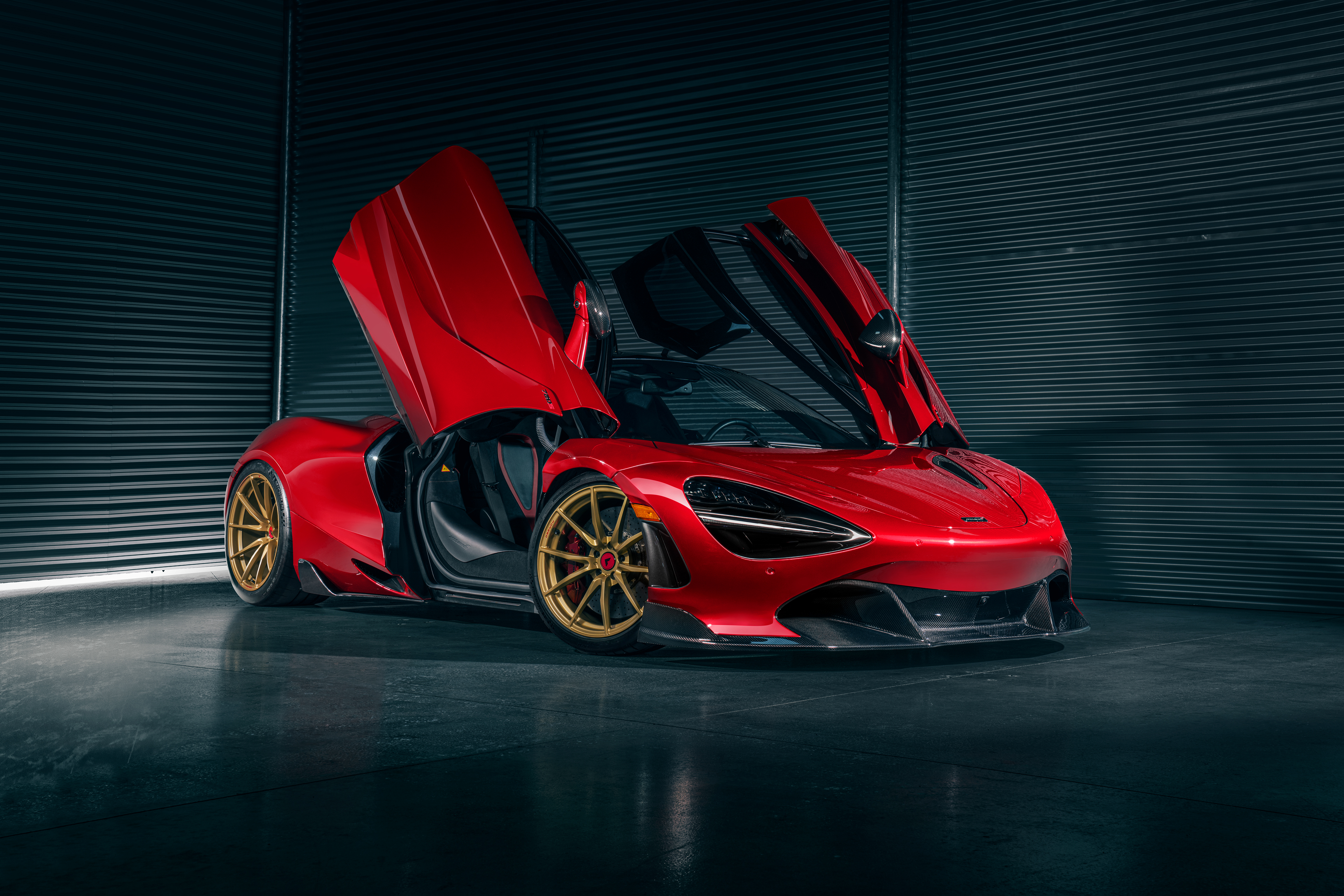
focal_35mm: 44
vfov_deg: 30.5
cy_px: 448
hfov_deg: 44.5
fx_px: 1643
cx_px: 672
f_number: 14
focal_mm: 44
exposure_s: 8
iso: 100
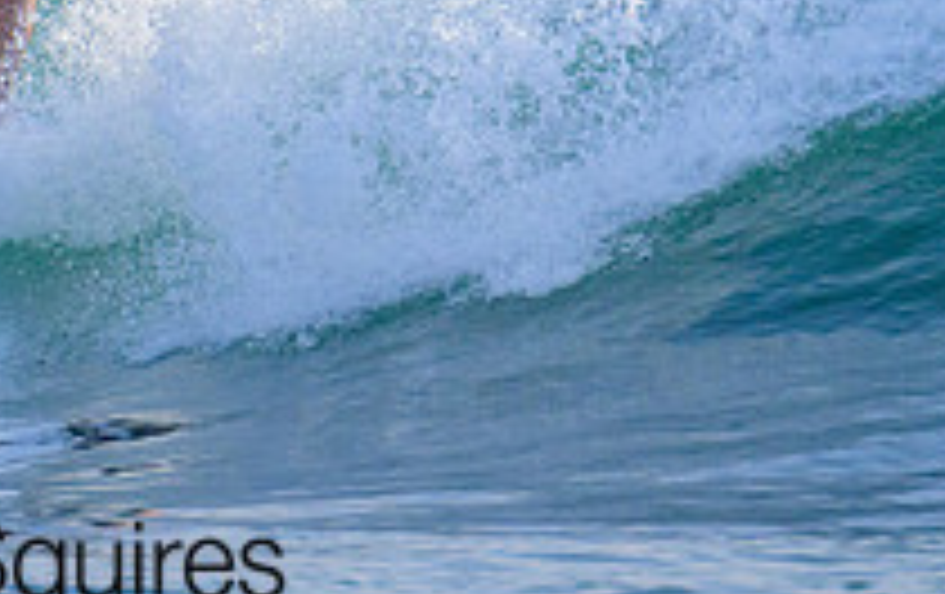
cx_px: 16
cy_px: -183
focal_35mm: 2401
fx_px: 61936
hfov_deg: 0.9
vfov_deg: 0.5
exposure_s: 1/2000
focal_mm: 800
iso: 2000
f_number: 13
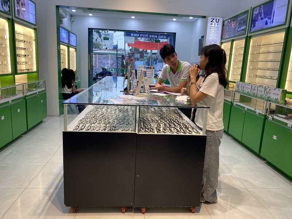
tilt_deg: -11.8
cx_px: 146
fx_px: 219
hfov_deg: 67.3
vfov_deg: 53.1
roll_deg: -3.7
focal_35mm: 26
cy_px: 110
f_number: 1.8
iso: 50
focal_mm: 4.25
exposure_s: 1/100
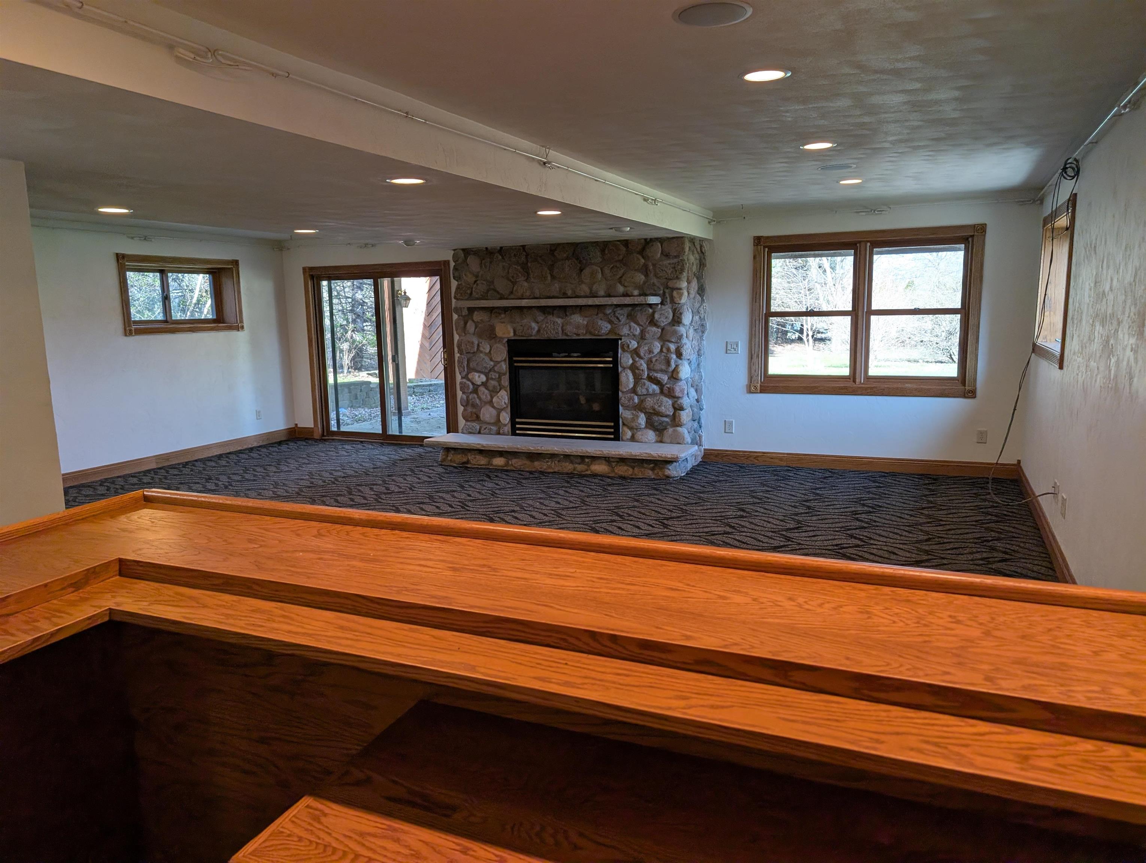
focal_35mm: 24
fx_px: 796
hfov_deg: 71.5
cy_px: 432
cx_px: 573
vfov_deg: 56.9
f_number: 1.68
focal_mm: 6.9
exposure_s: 1/60
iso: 37
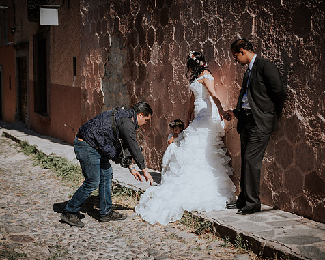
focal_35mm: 60
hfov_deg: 31.4
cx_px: 157
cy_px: 131
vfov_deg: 25.4
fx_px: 577
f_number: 1.8
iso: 100
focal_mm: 35
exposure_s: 1/6400
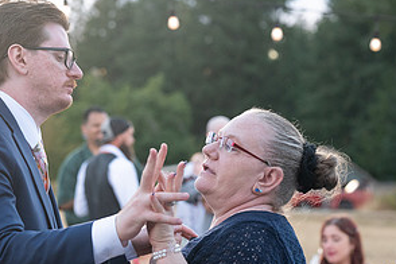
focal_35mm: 148
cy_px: 208
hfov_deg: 13.8
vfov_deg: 9.3
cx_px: 114
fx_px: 1628
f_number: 4
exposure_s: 1/500
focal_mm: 75
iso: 2000
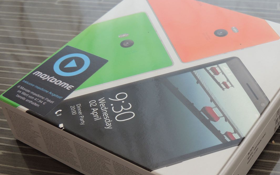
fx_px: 481
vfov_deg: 20.5
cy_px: 122
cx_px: 185
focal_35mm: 63
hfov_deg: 32.2
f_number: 3.4
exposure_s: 1/50
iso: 110
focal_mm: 7.6
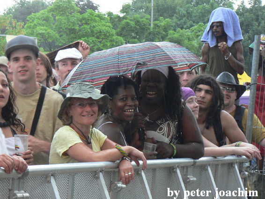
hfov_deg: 15.6
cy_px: 100
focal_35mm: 126
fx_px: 965
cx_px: 132
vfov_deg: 11.8
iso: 200
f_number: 3.2
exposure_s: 1/30
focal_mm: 21.6
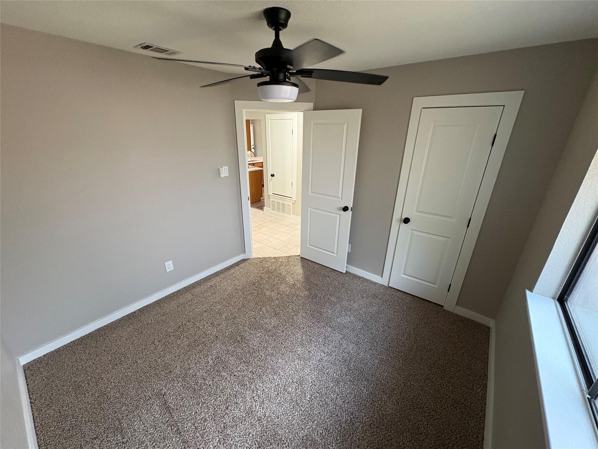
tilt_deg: -22.7
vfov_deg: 85.7
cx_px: 299
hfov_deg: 102.1
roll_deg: -0.7
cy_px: 224
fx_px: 242
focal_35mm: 14
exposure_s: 1/60
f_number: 2.2
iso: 400
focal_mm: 2.22
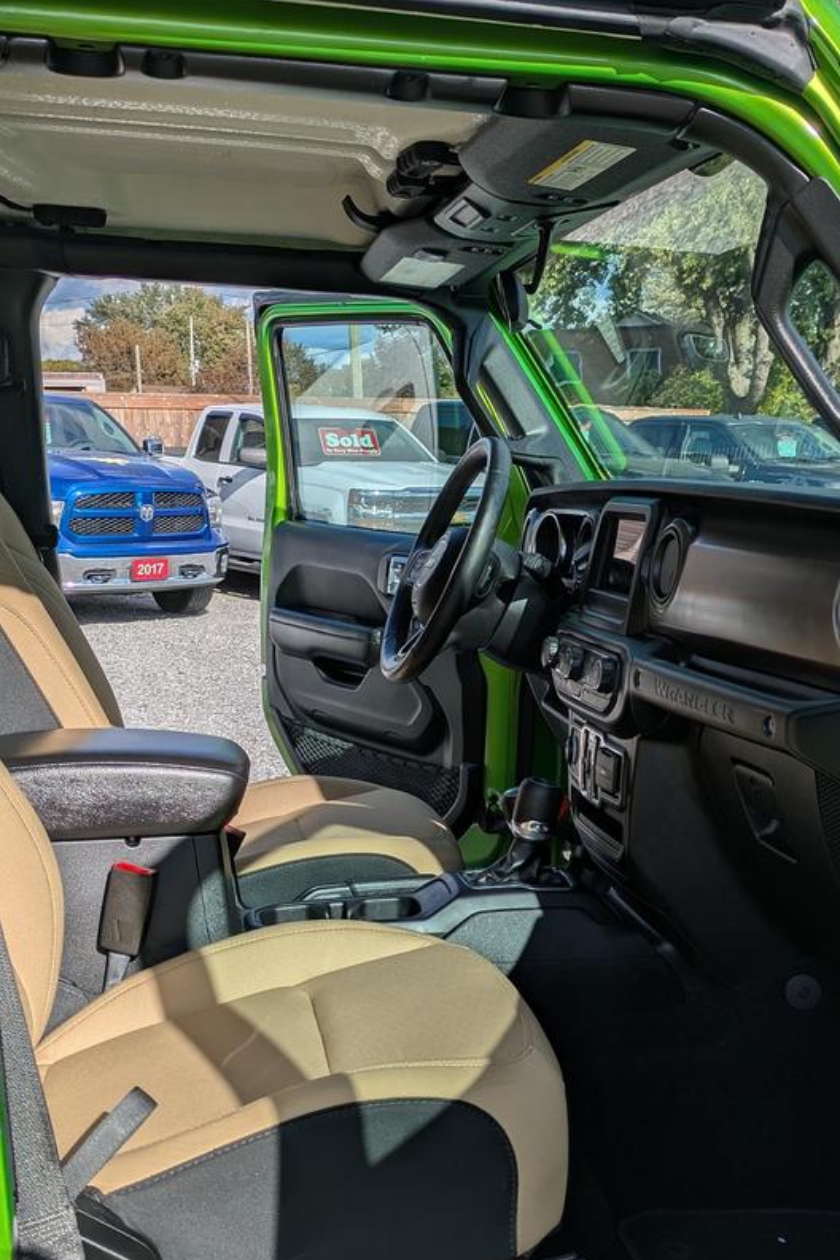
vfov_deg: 46.1
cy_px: 762
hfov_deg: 31.8
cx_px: 508
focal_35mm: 42
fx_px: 1470
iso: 40
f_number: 1.89
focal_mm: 5.43
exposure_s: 1/3953
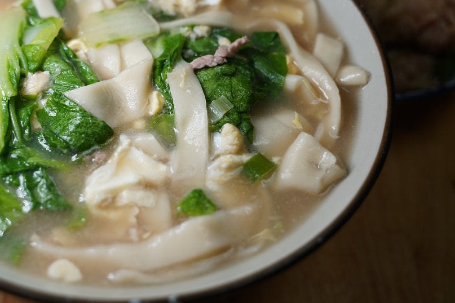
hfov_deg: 35.7
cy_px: 110
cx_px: 132
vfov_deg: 24.5
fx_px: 695
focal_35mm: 55
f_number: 4.5
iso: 100
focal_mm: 37
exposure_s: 1/80
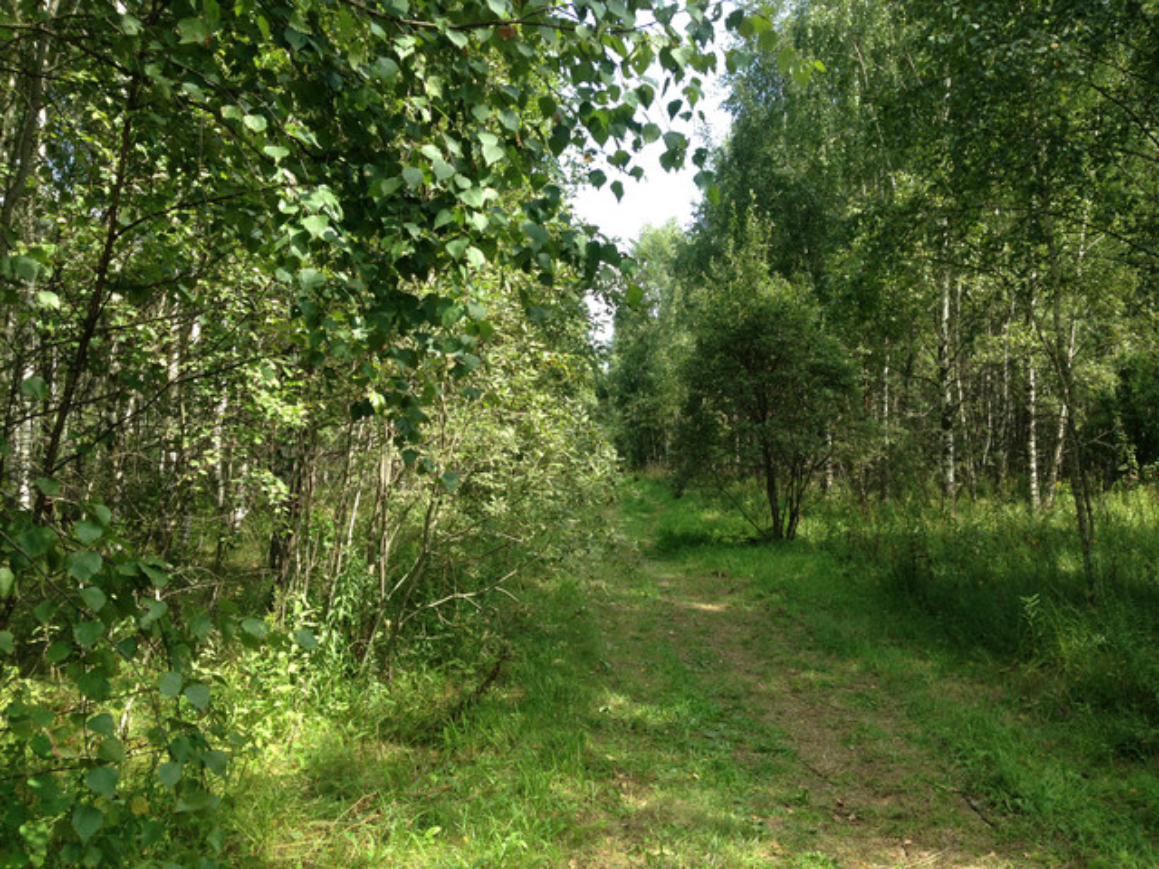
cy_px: 434
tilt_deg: -2.6
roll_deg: +1.3
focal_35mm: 33
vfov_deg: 42.9
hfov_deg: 55.4
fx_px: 1105
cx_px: 580
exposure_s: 1/324
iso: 50
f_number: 2.4
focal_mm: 4.12
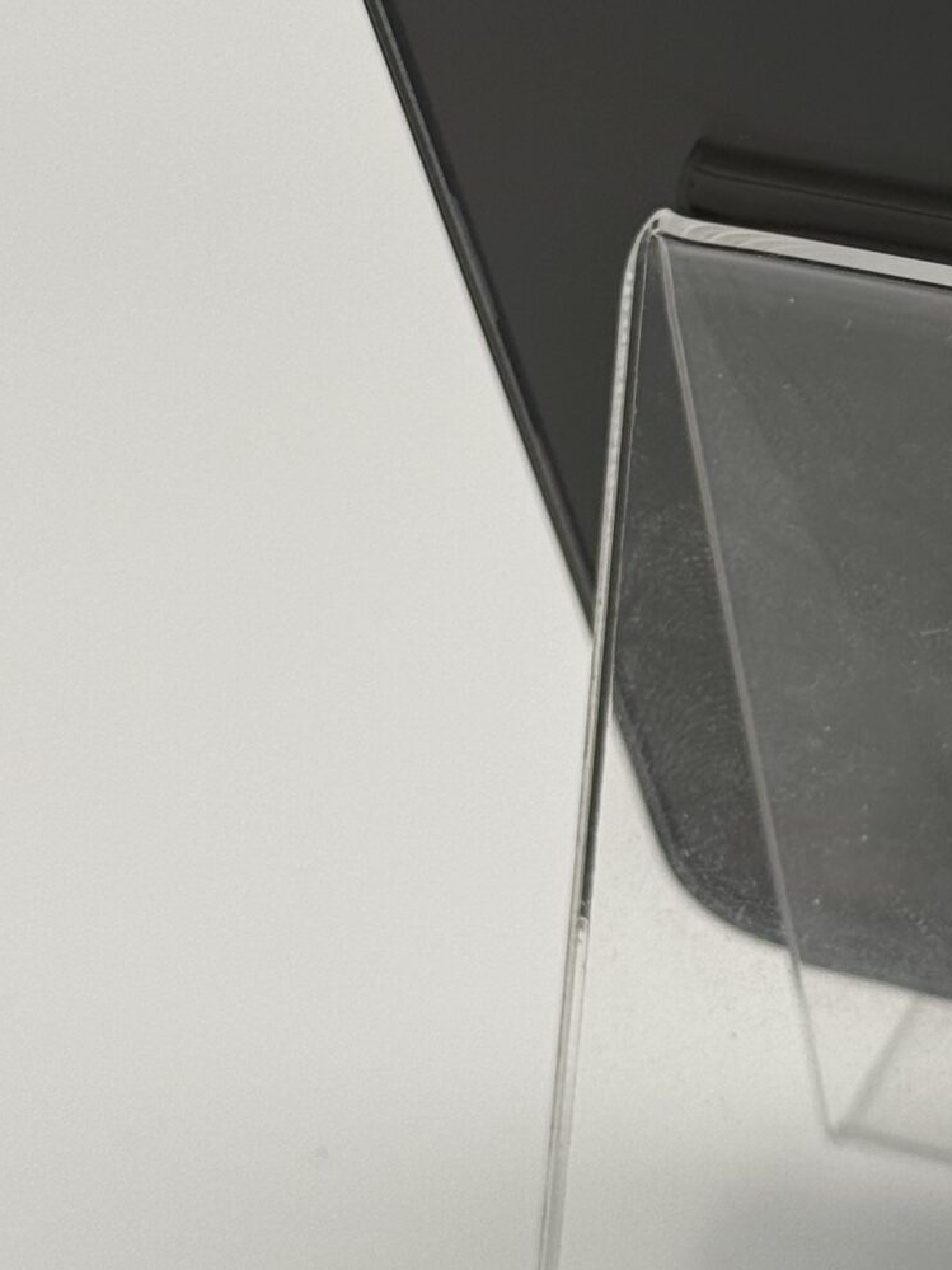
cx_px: 1080
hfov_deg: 11.8
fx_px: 4511
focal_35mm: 123
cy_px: 376
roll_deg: -1.7
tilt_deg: -22.3
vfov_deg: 16.0
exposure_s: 1/675
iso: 64
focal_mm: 6.76
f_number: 1.78
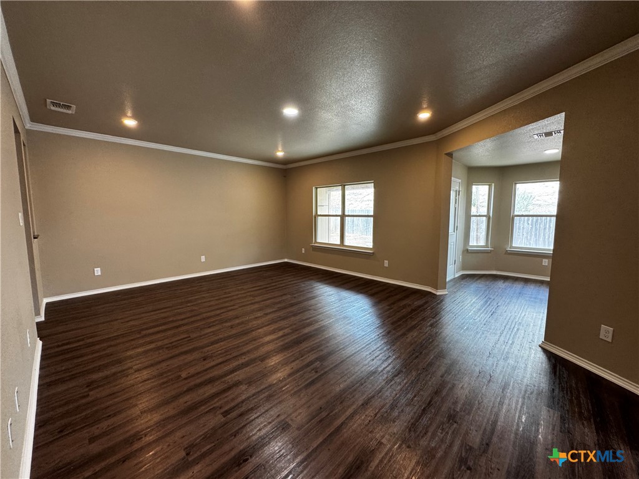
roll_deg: +0.6
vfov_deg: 85.7
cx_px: 320
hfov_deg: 102.1
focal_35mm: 14
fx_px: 258
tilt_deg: -4.4
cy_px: 240
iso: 200
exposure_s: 1/60
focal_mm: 2.22
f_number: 2.2
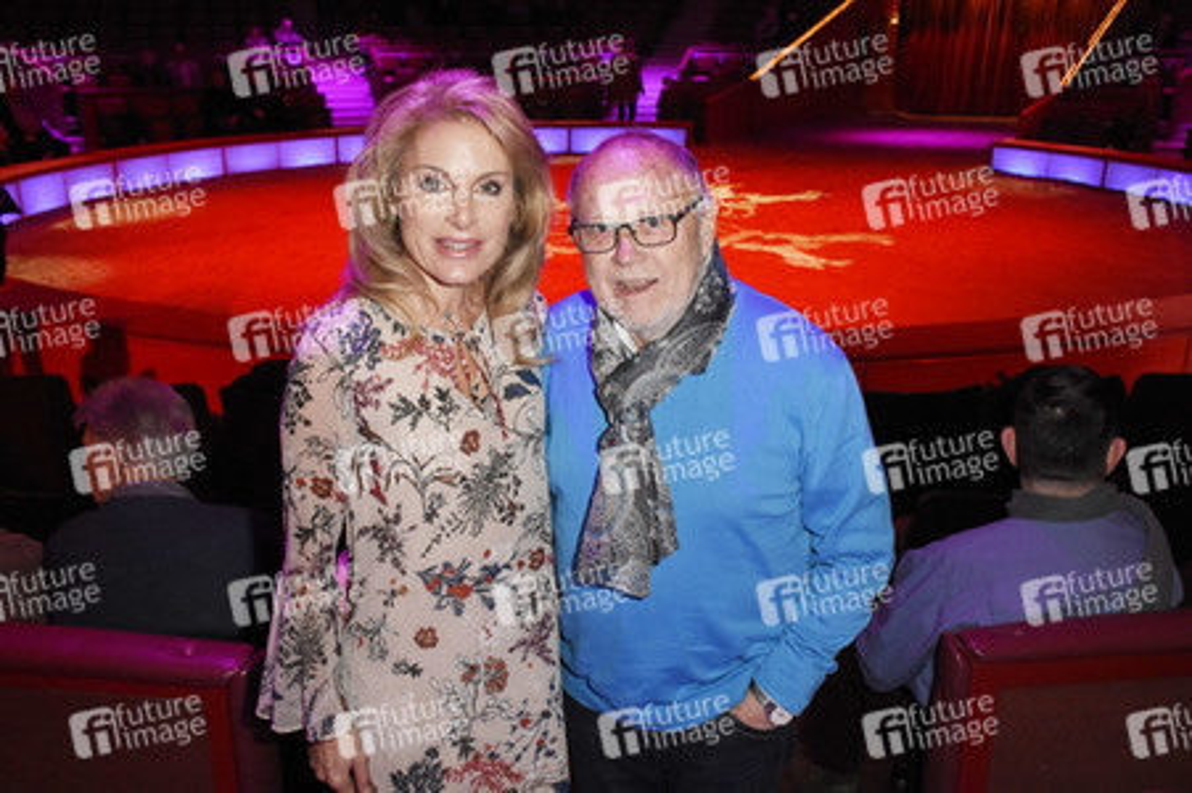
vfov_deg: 38.3
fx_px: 1141
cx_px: 596
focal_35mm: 34
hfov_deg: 55.1
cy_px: 396
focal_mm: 23
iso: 3200
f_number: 6.3
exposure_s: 1/160
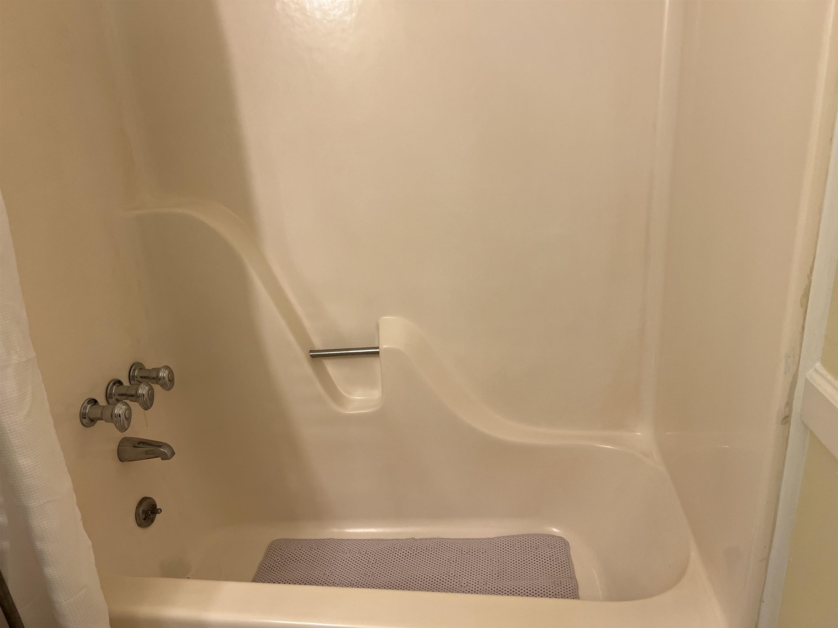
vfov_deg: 53.1
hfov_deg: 67.3
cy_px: 314
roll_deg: +4.0
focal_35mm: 26
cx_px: 419
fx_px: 629
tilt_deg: -20.1
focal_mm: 5.7
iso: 100
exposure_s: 1/120
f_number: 1.5
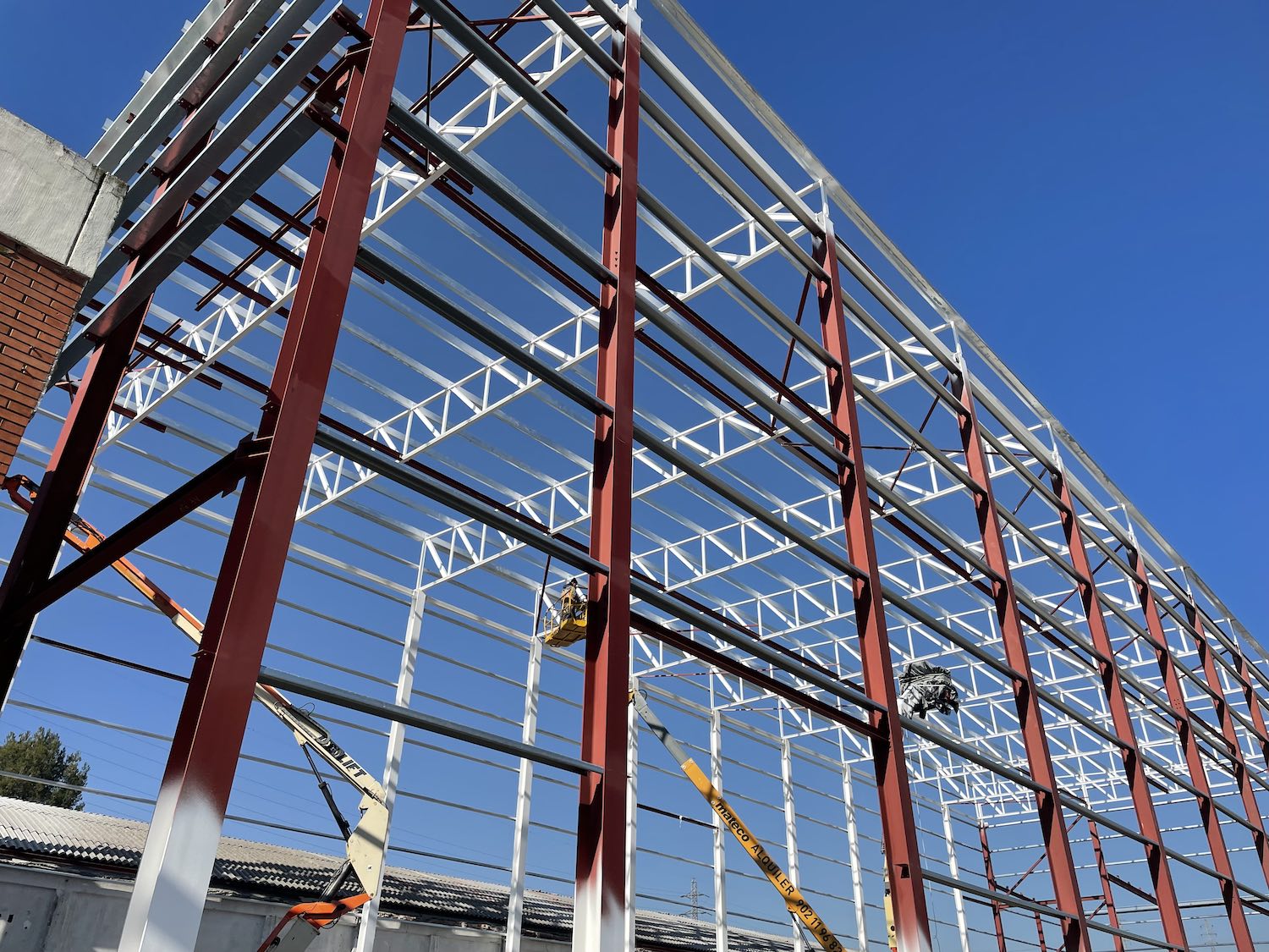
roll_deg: -2.2
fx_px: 953
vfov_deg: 53.1
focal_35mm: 26
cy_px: 476
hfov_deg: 67.3
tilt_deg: +31.9
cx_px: 634
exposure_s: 1/4292
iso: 32
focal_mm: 4.2
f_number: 1.6
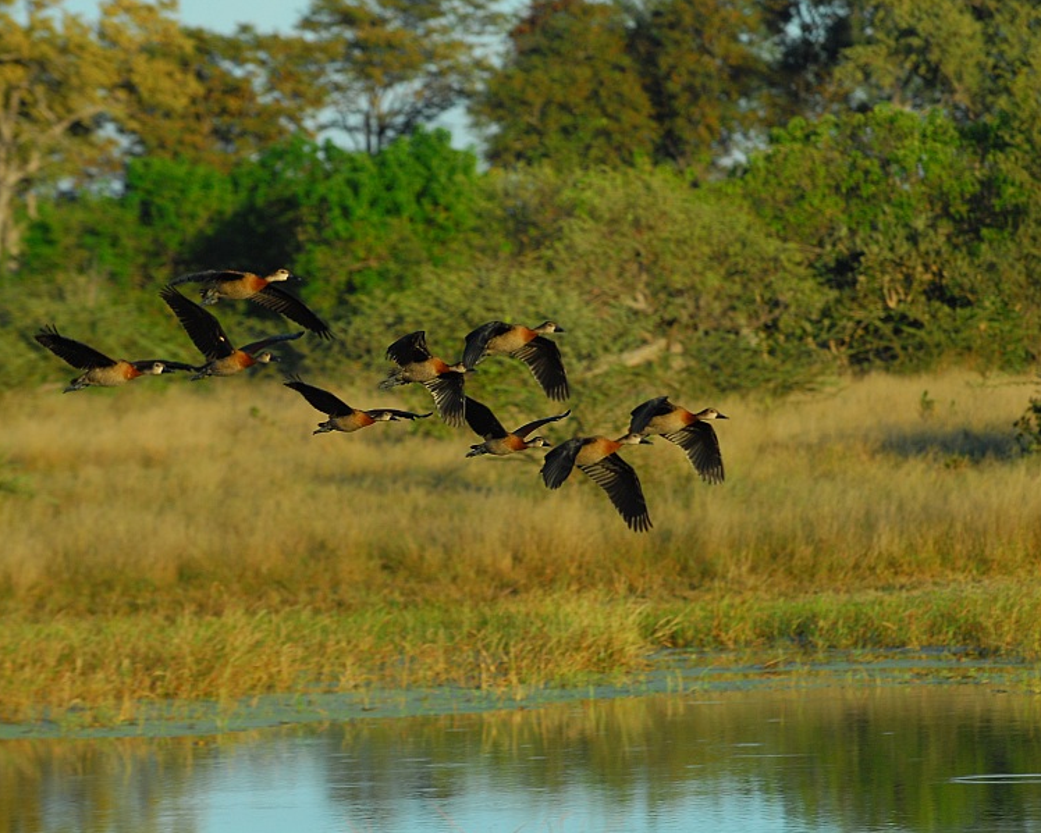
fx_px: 10449
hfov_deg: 5.7
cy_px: 416
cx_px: 479
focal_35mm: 339
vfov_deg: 4.6
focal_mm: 200
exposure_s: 1/800
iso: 400
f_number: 5.6
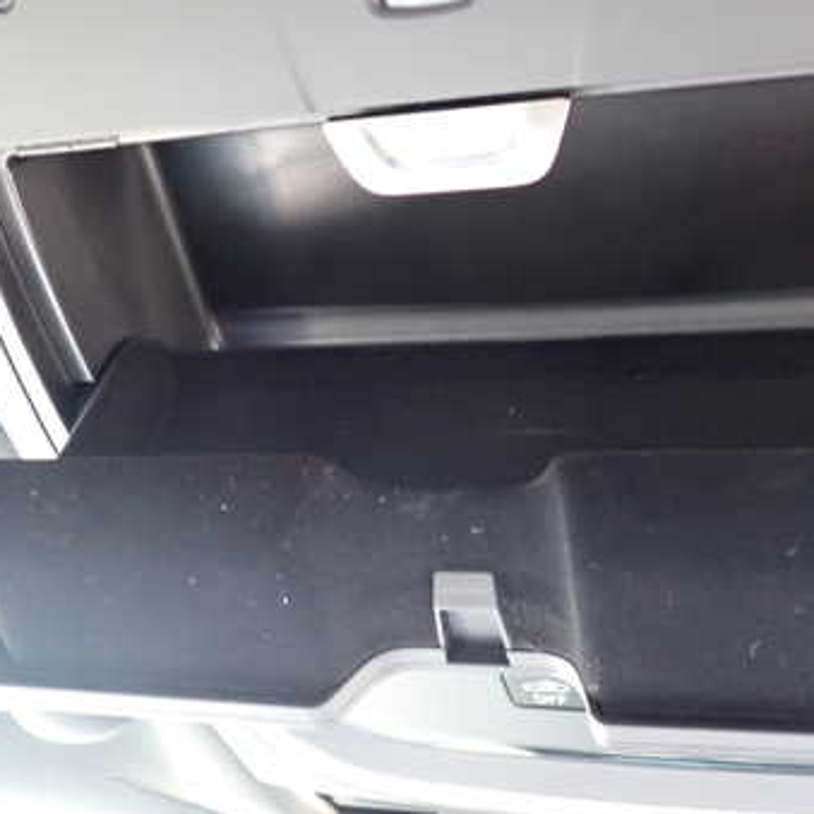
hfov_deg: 36.0
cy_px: 382
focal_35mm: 47
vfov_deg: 36.0
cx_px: 478
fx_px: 1250
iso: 800
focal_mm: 5.4
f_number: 2.3
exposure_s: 1/30
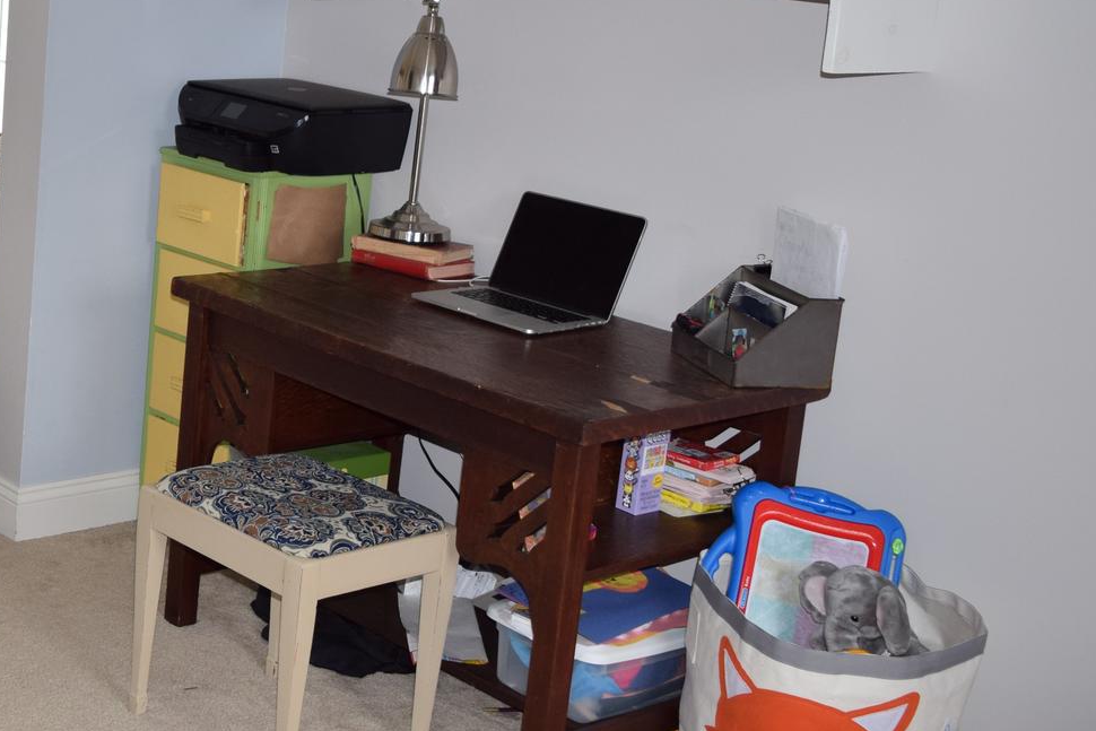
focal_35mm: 57
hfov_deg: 32.3
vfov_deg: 23.6
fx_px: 1735
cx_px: 5
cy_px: 221
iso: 400
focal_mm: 18
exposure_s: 1/200
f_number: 3.5
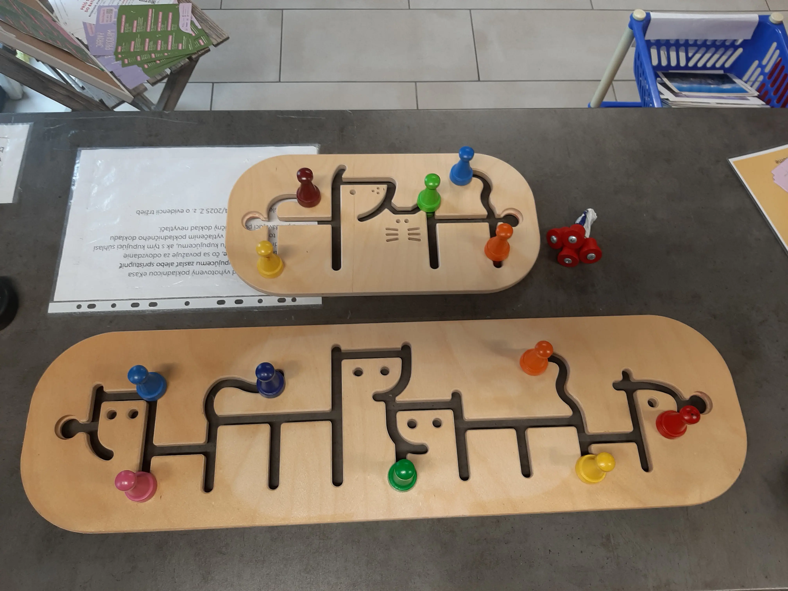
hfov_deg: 67.3
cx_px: 394
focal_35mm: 26
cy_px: 296
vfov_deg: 53.1
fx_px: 592
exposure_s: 1/50
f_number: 1.7
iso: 50
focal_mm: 3.93
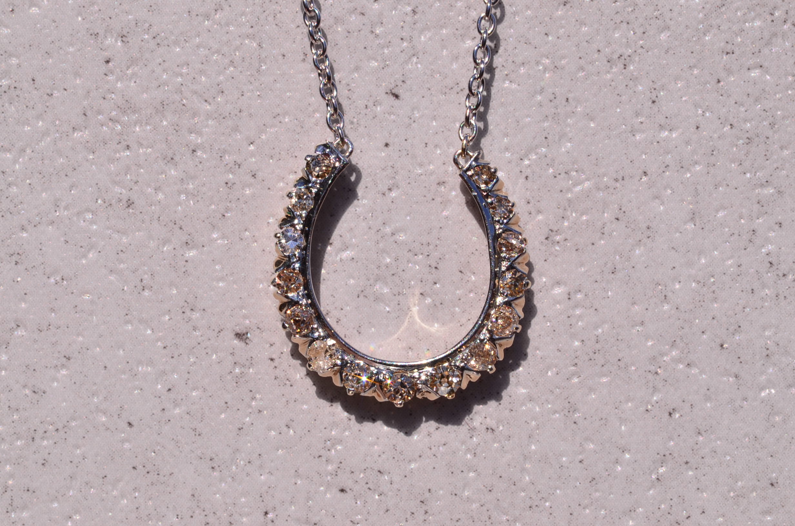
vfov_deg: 8.7
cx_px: 398
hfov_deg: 13.1
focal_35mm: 158
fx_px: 3471
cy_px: 263
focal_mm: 105
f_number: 22
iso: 100
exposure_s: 1/125
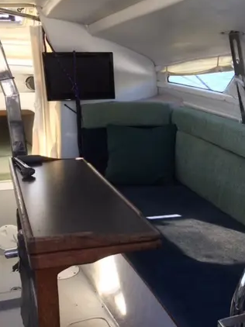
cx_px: 177
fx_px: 416
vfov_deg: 42.4
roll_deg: -1.9
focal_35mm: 44
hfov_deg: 32.4
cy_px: 215
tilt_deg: -18.9
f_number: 2.2
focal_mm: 4.15
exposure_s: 1/60
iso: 32
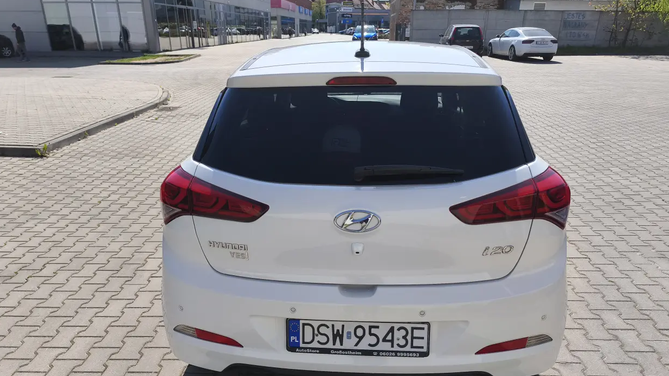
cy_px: 243
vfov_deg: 43.9
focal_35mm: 26
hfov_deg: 71.9
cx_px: 336
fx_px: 461
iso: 50
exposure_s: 1/1009
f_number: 1.65
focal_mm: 6.14
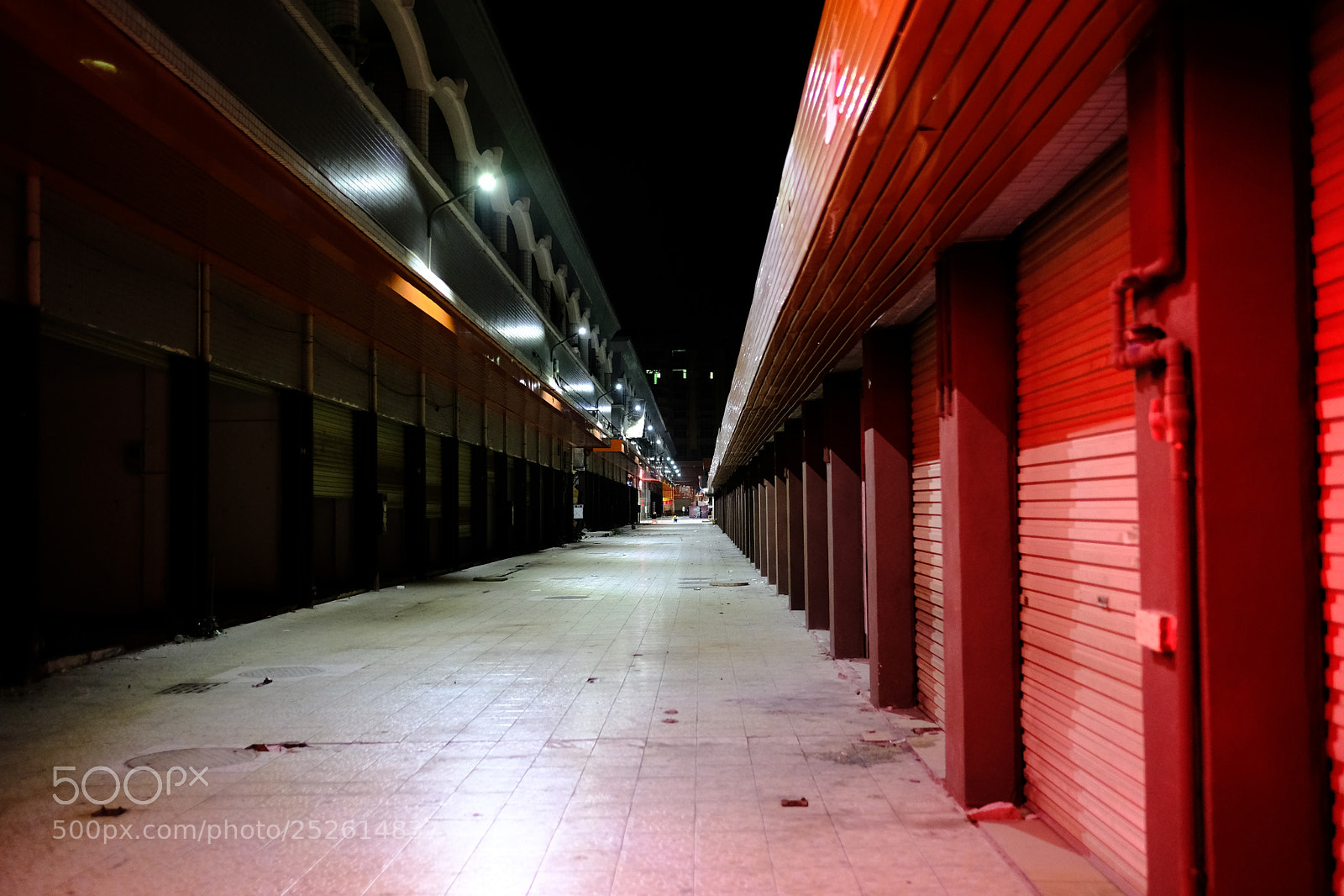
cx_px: 672
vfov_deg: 37.8
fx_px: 1306
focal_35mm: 35
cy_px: 448
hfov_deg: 54.4
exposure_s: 1/60
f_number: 1.4
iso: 1600
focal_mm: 23
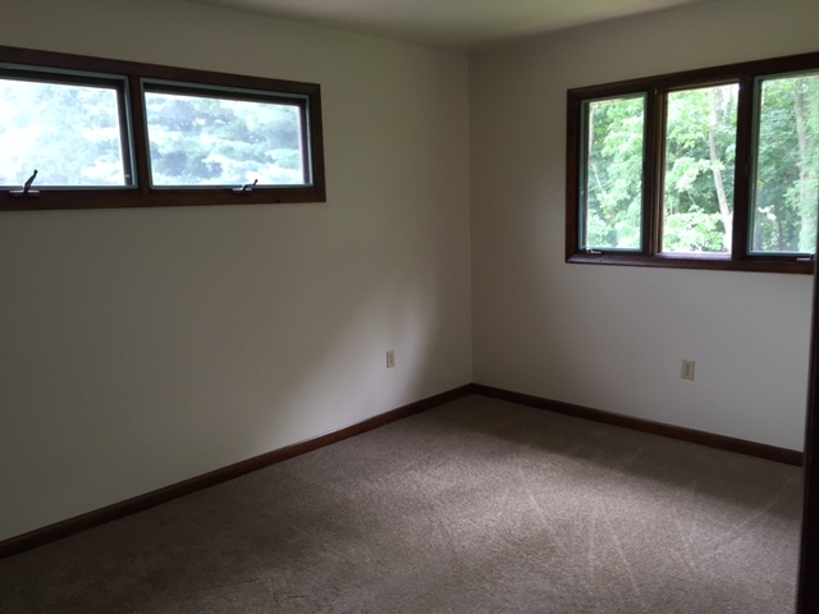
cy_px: 307
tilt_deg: -8.0
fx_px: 686
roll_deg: +1.1
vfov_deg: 48.2
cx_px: 410
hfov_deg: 61.7
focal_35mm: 29
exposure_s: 1/30
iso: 40
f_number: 2.2
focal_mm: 4.15
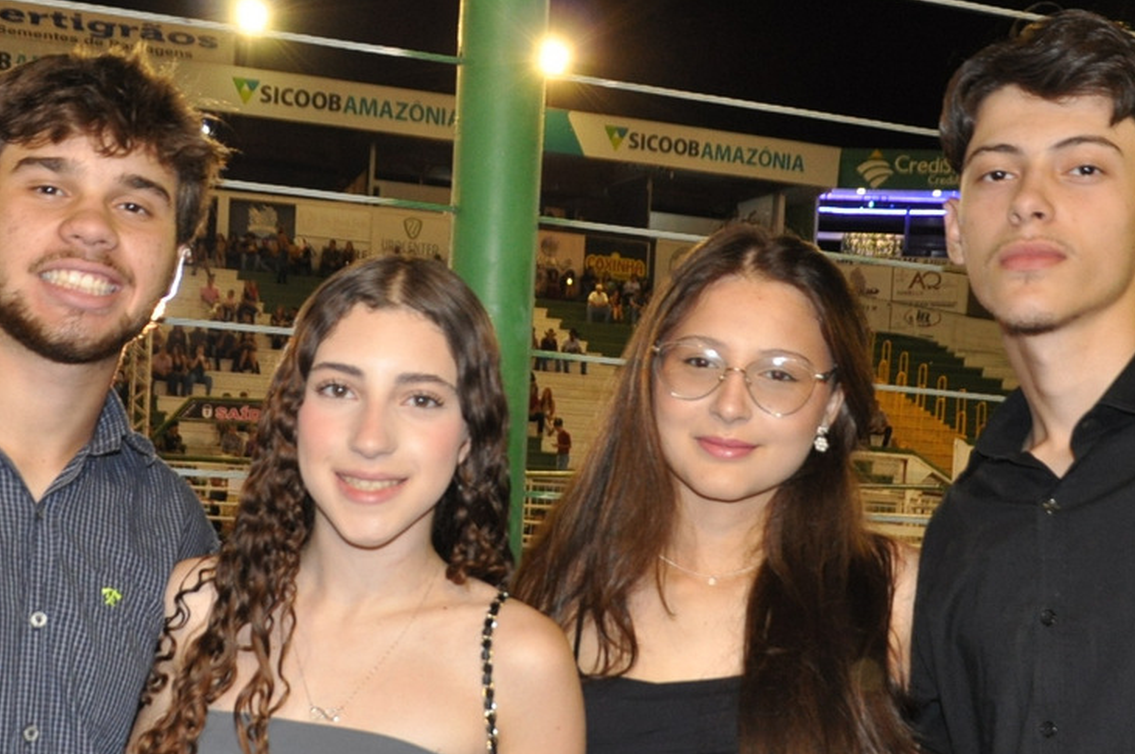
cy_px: 620
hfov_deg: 29.3
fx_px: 2173
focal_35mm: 69
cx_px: 504
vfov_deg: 19.5
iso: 800
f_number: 4
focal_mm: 24
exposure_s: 1/60
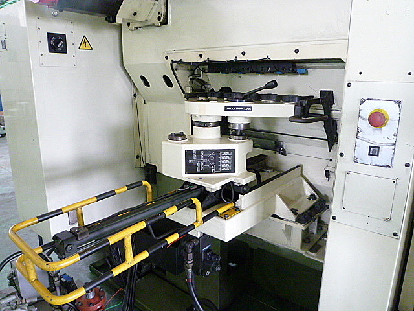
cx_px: 207
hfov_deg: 69.4
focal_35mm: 25
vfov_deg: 54.9
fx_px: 299
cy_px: 156
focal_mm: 4.5
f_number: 2.8
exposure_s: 1/8
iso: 400
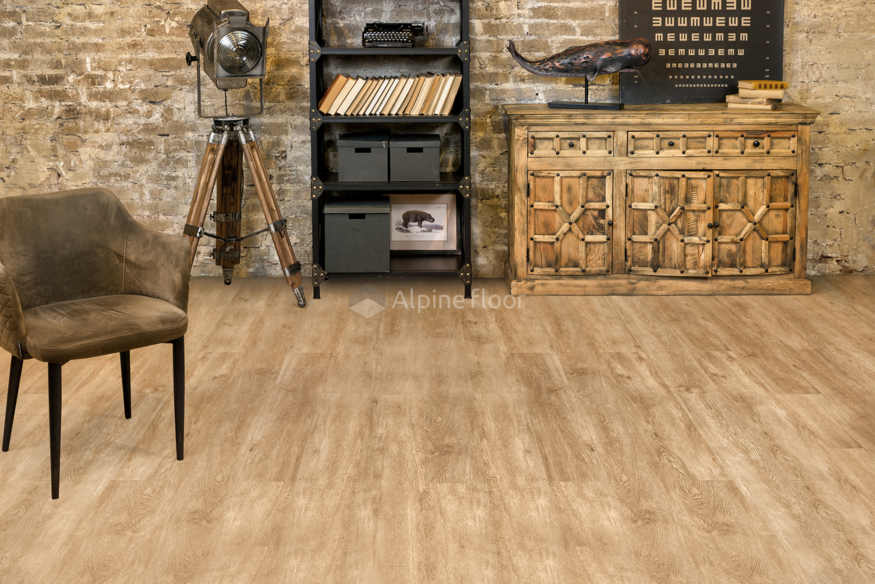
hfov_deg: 53.1
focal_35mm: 36
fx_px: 875
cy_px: 292
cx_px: 438
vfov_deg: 36.9
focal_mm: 36
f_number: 14
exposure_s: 10
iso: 100
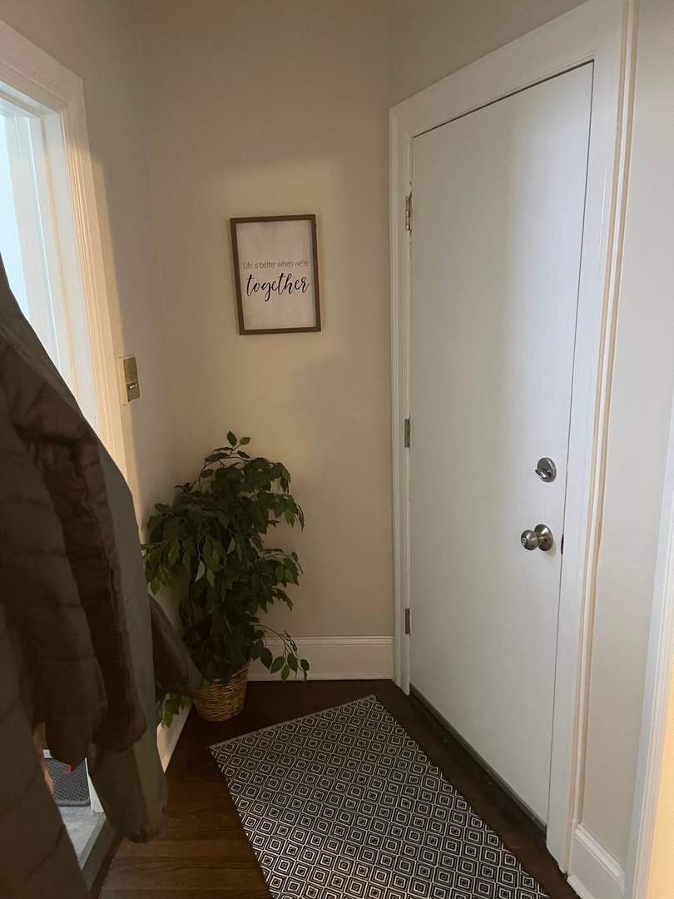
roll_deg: +1.8
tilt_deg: -13.5
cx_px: 337
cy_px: 450
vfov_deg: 67.3
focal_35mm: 26
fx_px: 675
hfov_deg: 53.1
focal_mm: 5.1
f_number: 1.6
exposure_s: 1/30
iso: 640
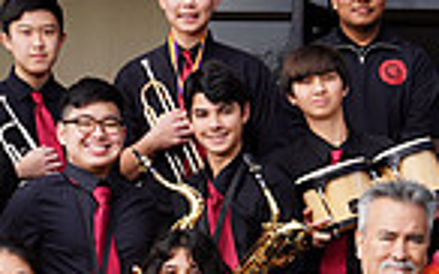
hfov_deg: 13.9
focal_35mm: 150
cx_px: 295
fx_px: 1793
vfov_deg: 8.6
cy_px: 378
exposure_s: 1/200
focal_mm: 37
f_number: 7.1
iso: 100
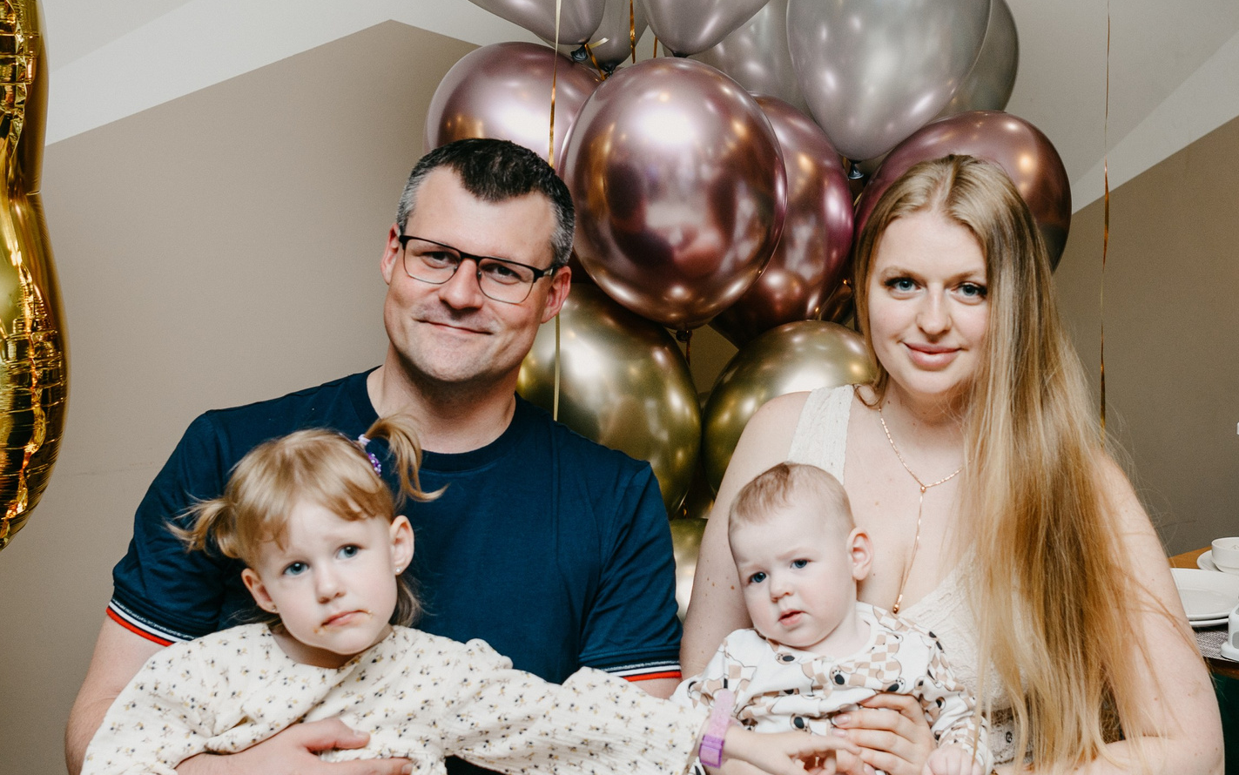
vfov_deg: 22.8
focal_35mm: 57
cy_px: 389
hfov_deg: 35.6
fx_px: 1925
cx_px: 739
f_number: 3.5
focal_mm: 30
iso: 125
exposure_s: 1/160
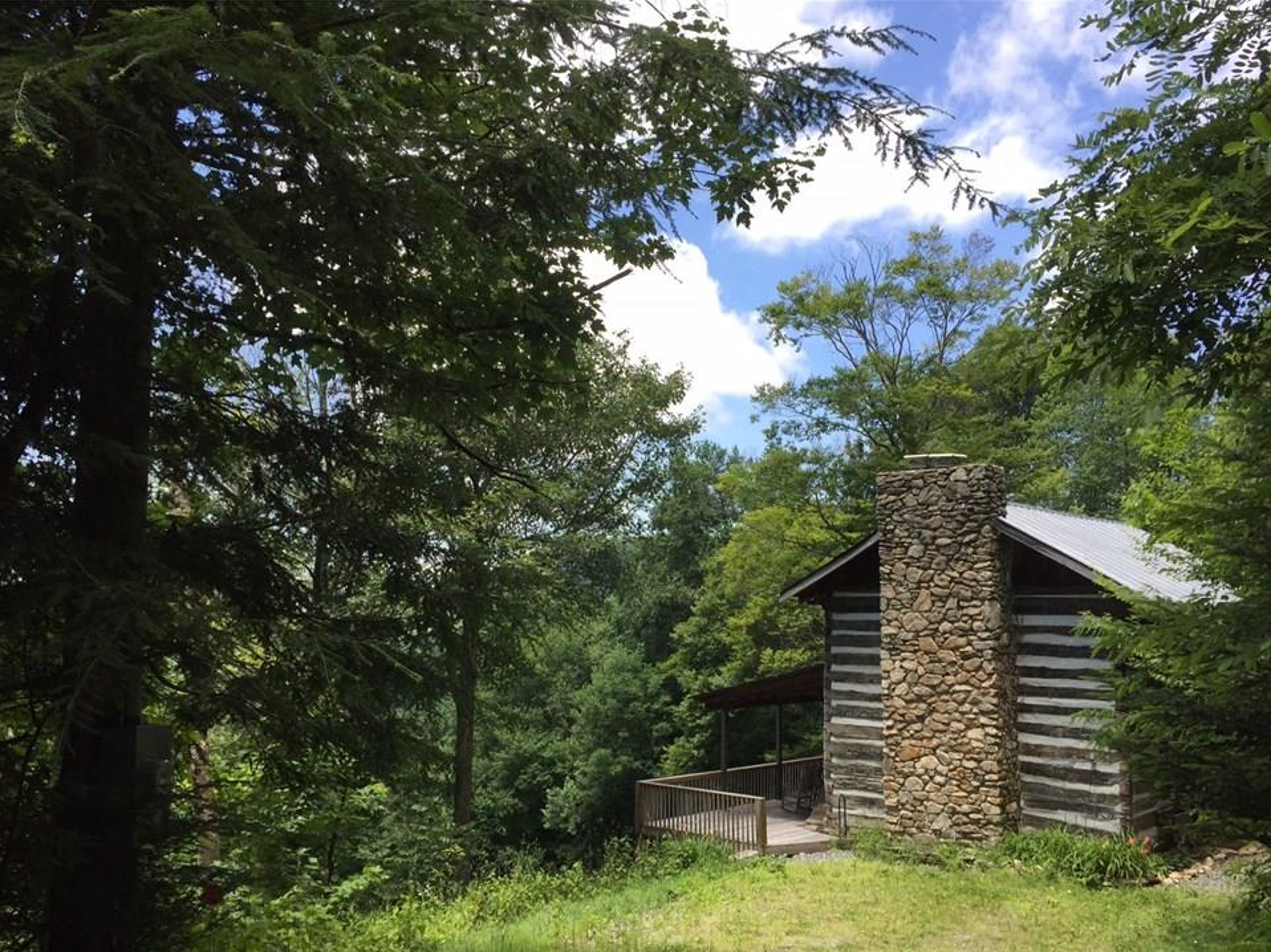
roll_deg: -1.4
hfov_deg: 58.3
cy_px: 508
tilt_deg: +5.3
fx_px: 1138
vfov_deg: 45.4
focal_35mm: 31
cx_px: 667
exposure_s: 1/732
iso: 32
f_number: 2.2
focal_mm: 4.15
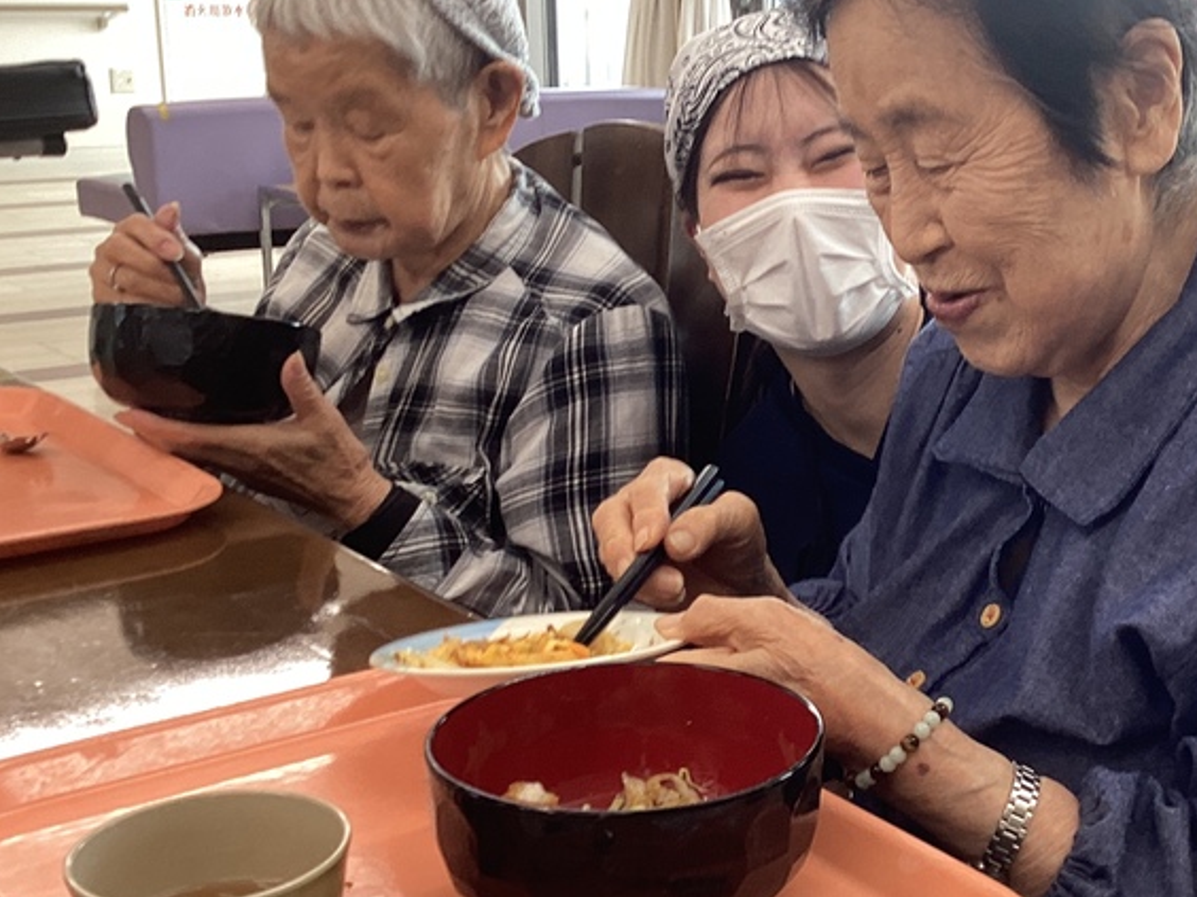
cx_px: 923
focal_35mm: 55
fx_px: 1902
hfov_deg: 34.1
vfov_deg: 26.5
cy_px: 488
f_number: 2.4
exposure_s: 1/50
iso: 50
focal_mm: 3.3
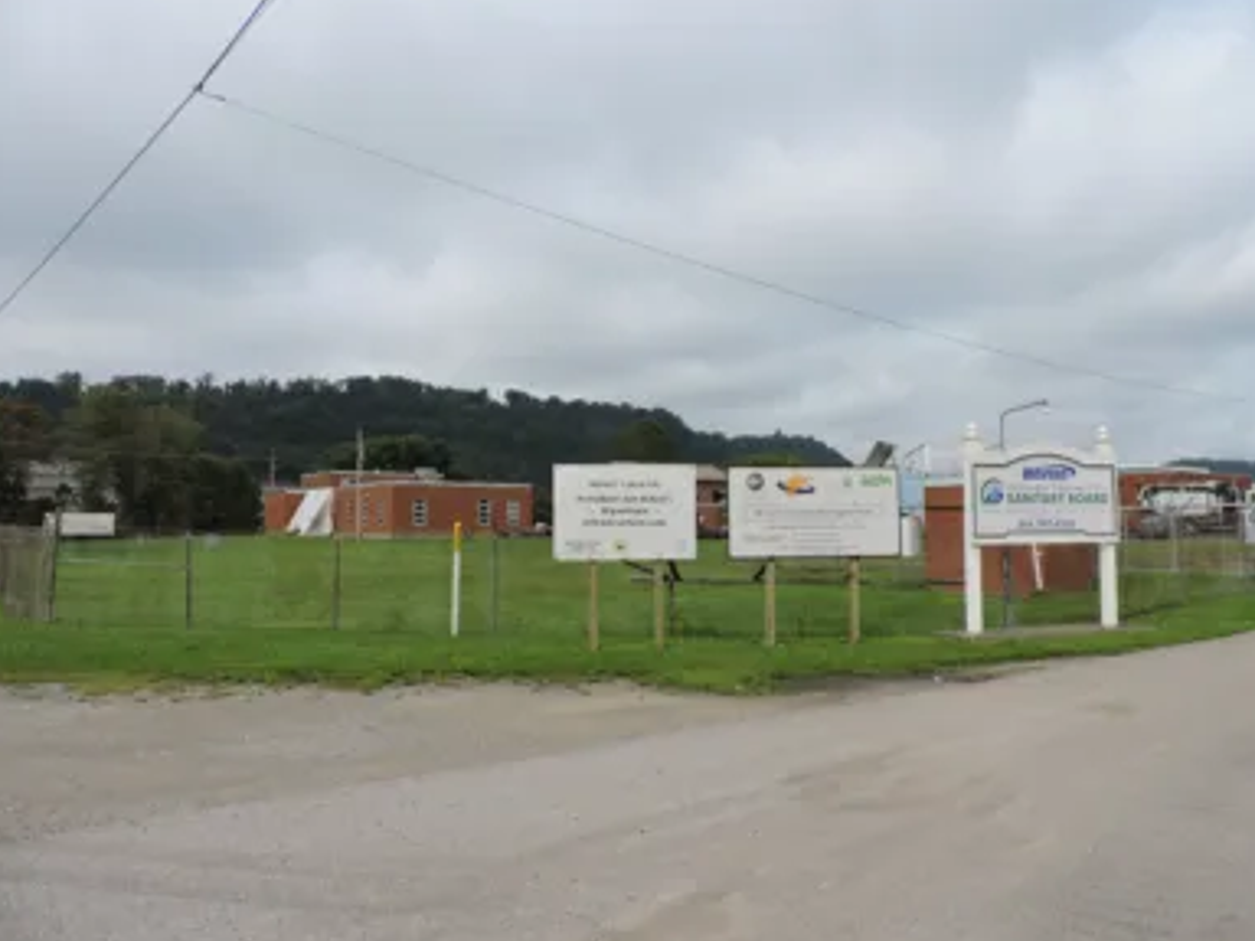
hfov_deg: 69.4
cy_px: 467
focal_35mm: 25
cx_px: 631
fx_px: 906
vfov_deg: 54.9
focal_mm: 4.3
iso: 100
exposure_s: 1/1250
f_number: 3
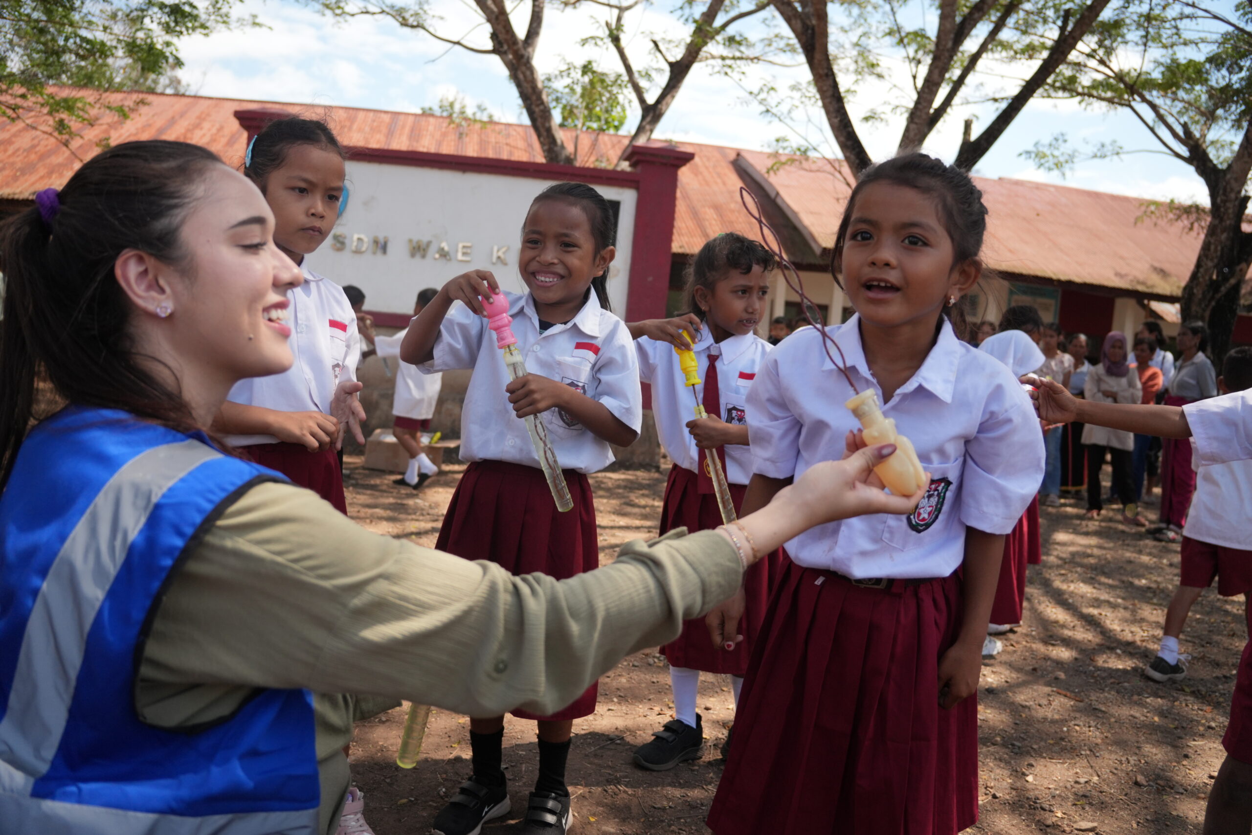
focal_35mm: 27
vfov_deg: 47.9
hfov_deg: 67.4
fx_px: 939
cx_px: 626
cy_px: 418
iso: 320
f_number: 2.8
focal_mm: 18
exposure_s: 1/3200
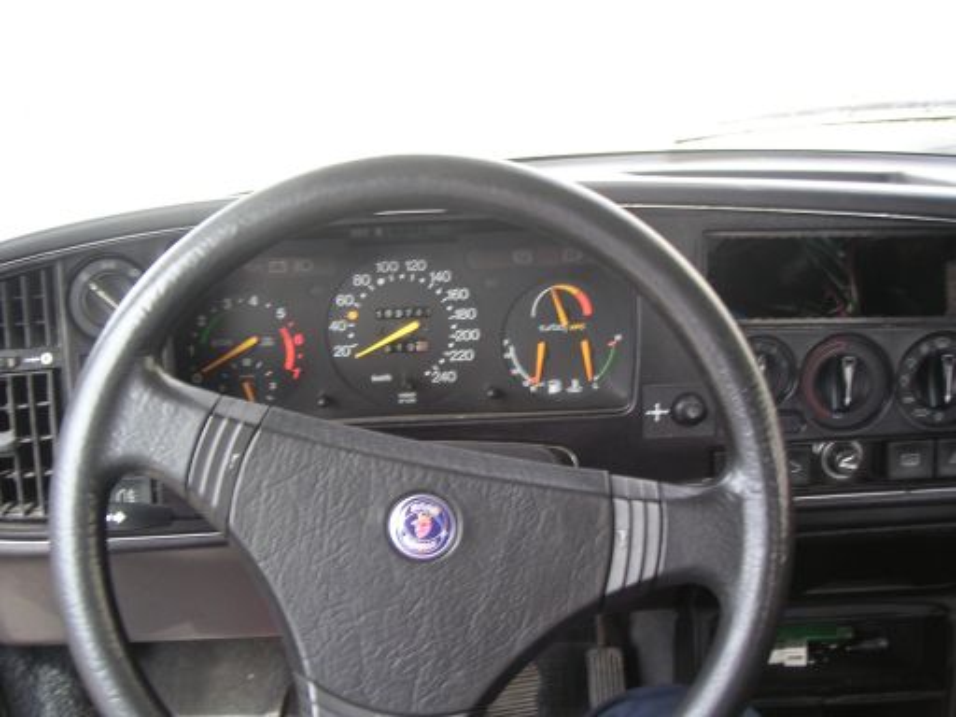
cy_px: 358
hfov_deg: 49.0
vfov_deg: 37.7
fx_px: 1049
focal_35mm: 38
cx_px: 478
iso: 80
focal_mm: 6
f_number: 2.8
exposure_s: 1/45
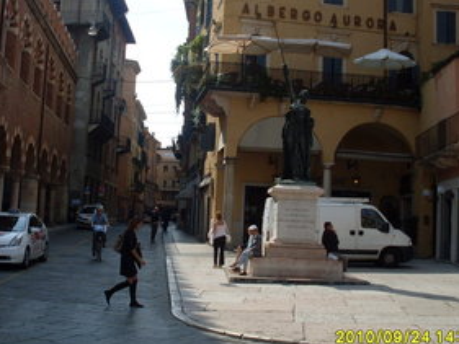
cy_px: 140
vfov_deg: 27.0
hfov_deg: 35.4
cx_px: 193
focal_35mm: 54
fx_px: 716
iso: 80
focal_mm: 6.3
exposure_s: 1/250
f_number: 8.4
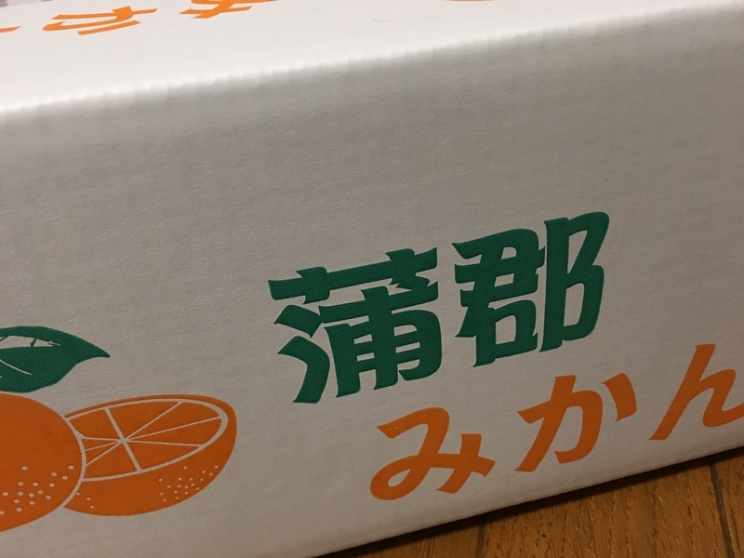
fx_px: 623
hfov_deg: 61.7
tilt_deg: -31.1
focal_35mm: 29
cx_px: 372
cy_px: 279
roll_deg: +6.0
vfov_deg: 48.2
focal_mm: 4.15
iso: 80
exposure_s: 1/15
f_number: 2.2
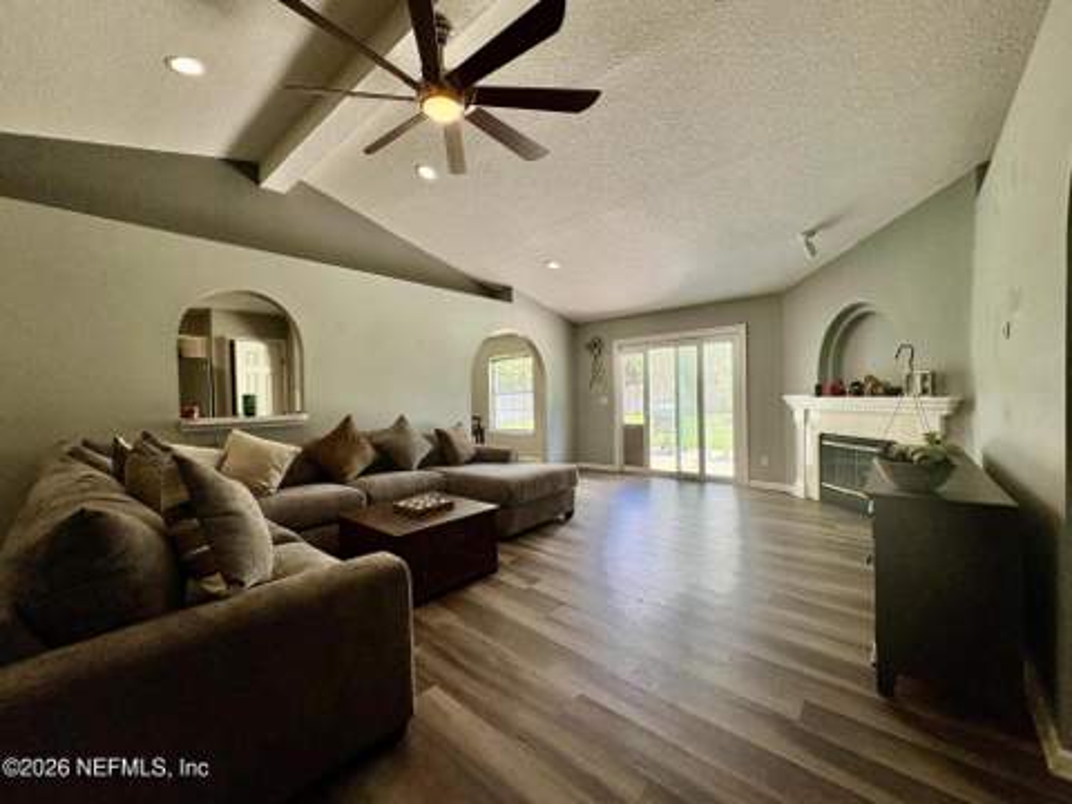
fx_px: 434
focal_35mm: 14
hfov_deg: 102.1
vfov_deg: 85.7
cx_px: 536
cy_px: 402
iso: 160
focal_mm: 2.22
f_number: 2.2
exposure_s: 1/120
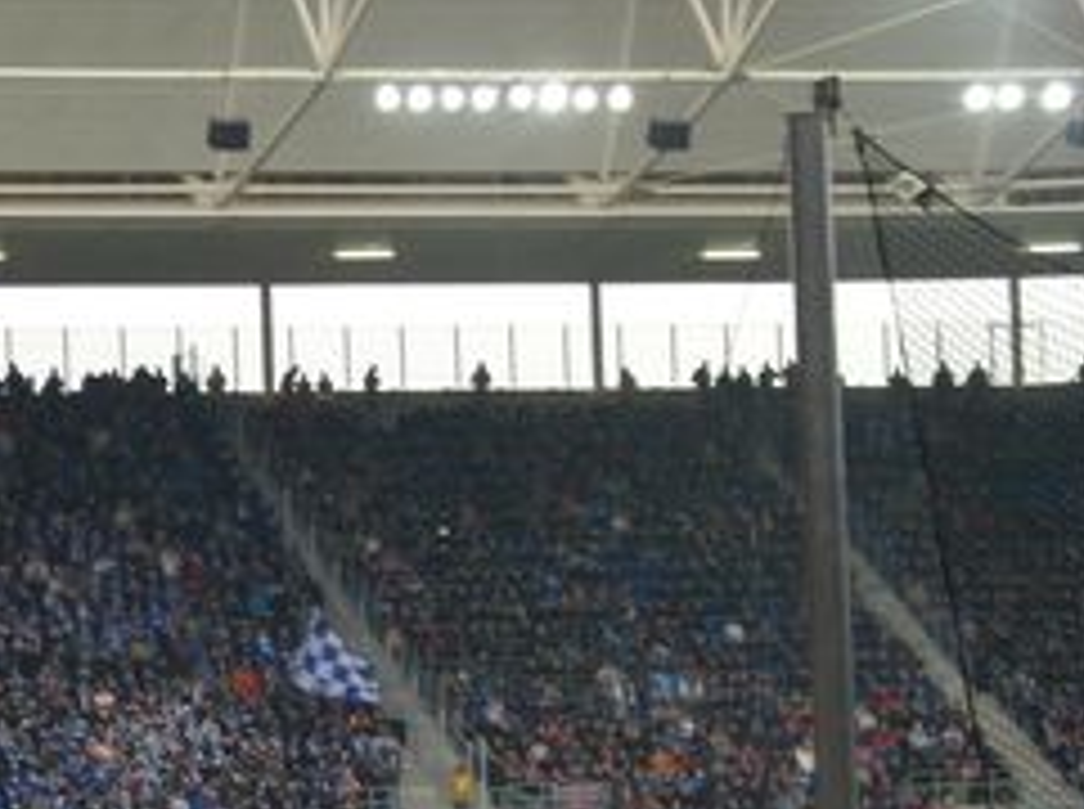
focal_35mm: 206
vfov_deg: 7.2
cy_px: 627
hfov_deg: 9.6
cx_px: 117
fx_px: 6441
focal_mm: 14.4
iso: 125
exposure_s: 1/80
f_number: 4
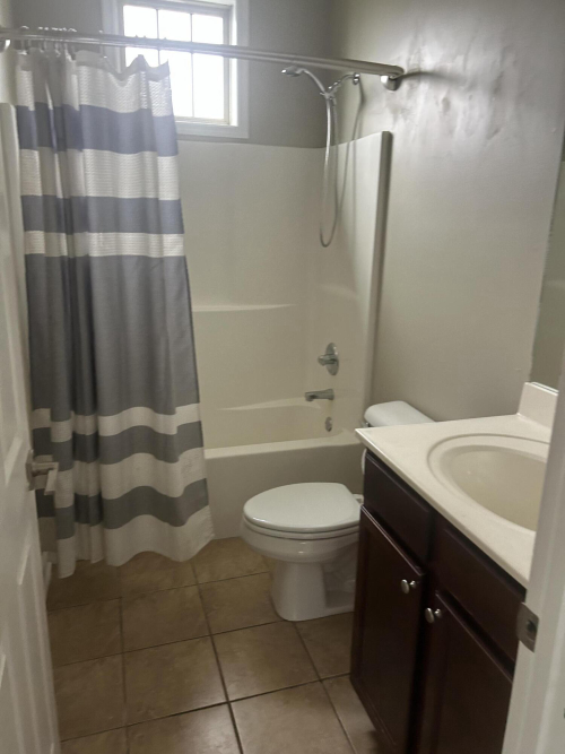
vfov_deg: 67.3
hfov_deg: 53.0
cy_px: 377
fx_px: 566
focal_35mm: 26
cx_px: 282
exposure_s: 1/60
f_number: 1.5
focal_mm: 5.7
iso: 200
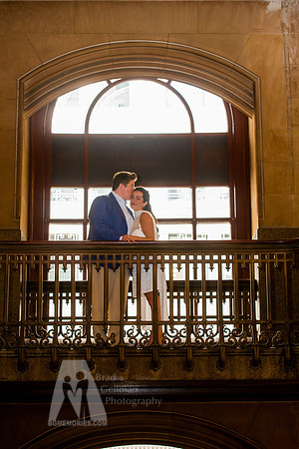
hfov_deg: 18.2
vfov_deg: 27.0
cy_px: 224
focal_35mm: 75
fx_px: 934
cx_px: 150
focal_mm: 75
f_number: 4
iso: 1600
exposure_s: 1/100
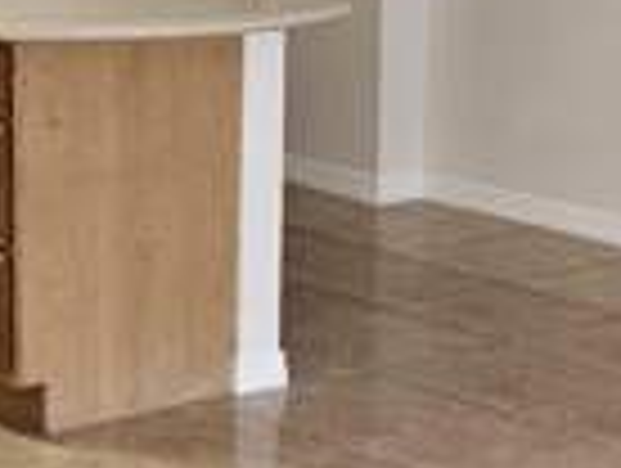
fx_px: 2390
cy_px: 207
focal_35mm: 133
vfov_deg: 11.2
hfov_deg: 14.5
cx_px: 639
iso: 200
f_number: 1.8
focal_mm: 5.4
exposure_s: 1/120
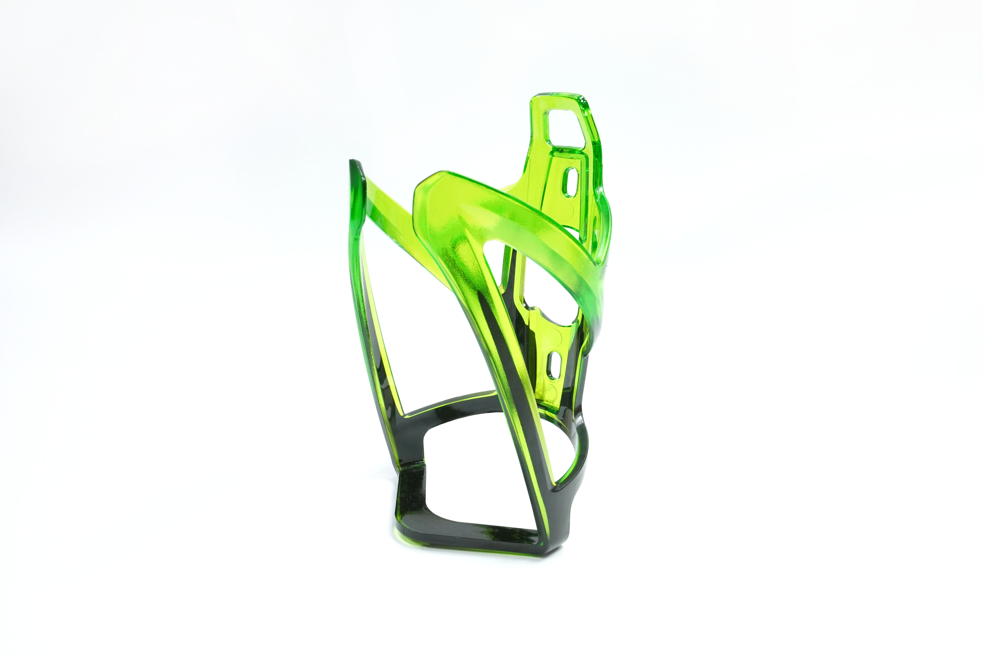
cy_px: 328
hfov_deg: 59.5
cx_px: 492
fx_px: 860
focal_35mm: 32
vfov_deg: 41.7
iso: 1000
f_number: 11
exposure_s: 1/8
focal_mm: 21
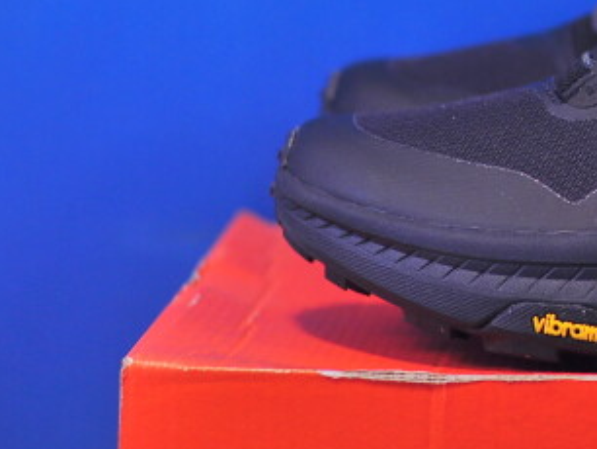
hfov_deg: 10.3
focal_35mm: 188
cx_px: 773
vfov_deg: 7.9
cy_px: -50
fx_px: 3245
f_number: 2.5
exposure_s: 1/320
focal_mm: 50
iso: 250
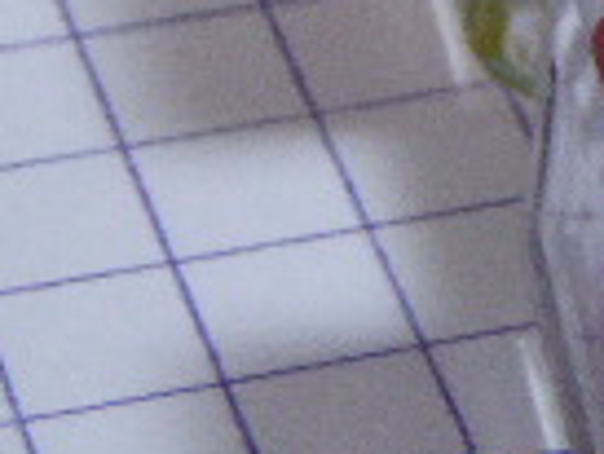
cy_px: -123
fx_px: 6933
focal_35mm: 397
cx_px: 1093
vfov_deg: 3.7
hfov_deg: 4.9
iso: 400
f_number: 4.7
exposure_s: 1/15
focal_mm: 14.1
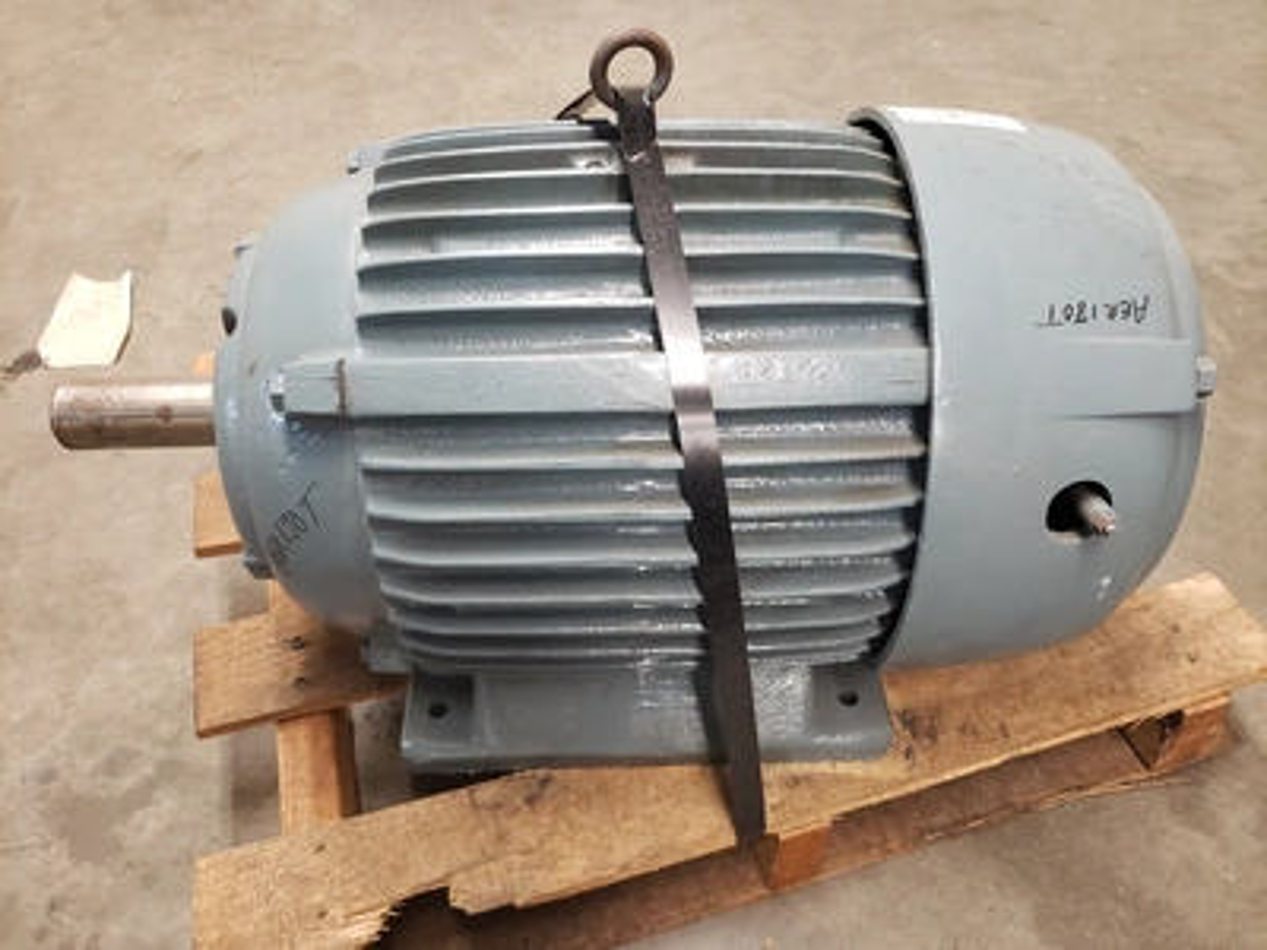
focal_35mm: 26
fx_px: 952
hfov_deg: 67.3
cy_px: 475
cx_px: 634
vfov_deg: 53.1
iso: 250
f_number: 1.5
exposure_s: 1/30
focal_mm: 4.3
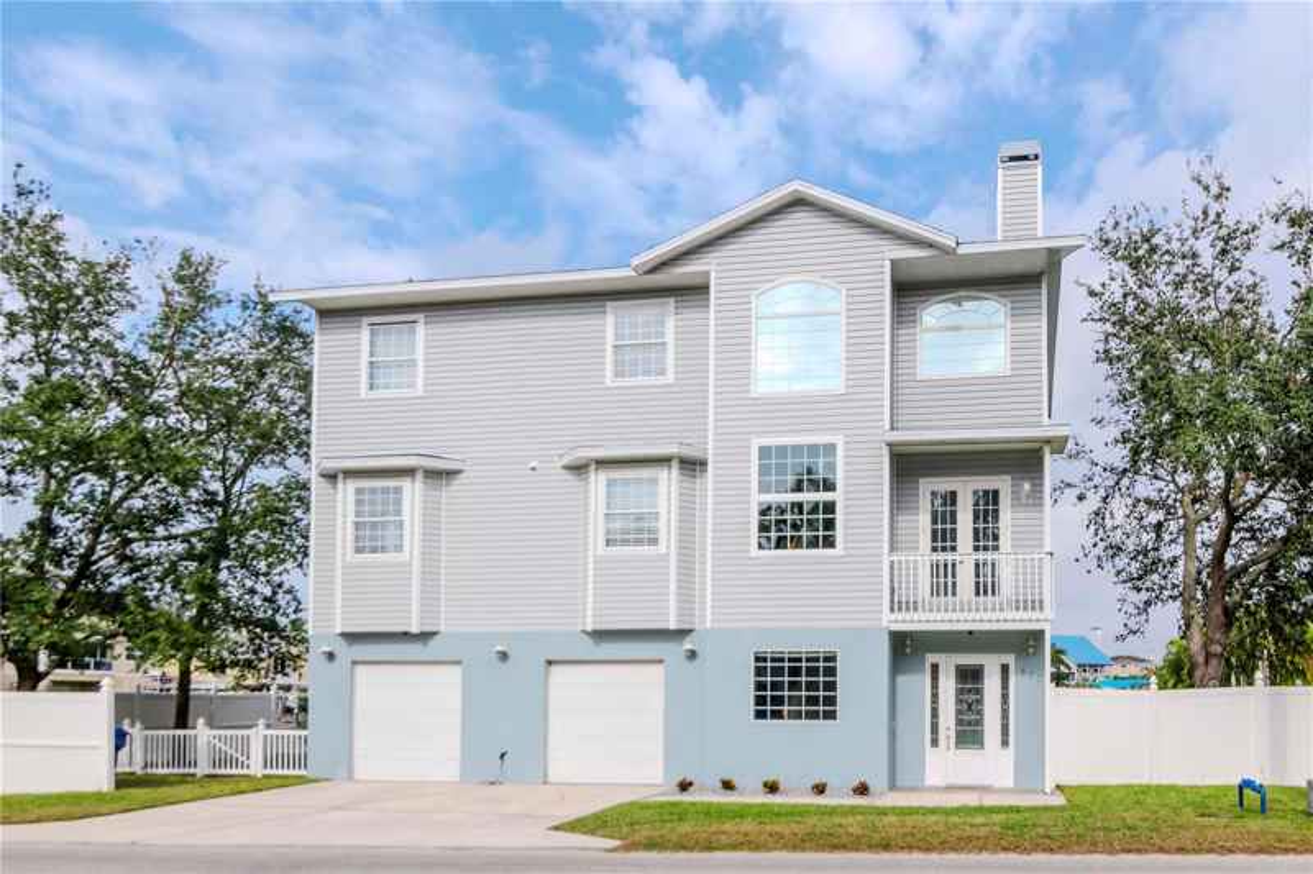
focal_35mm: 24
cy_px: 437
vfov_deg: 53.1
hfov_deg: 73.8
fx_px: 875
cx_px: 656
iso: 640
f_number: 7.1
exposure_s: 1/4000
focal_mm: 16
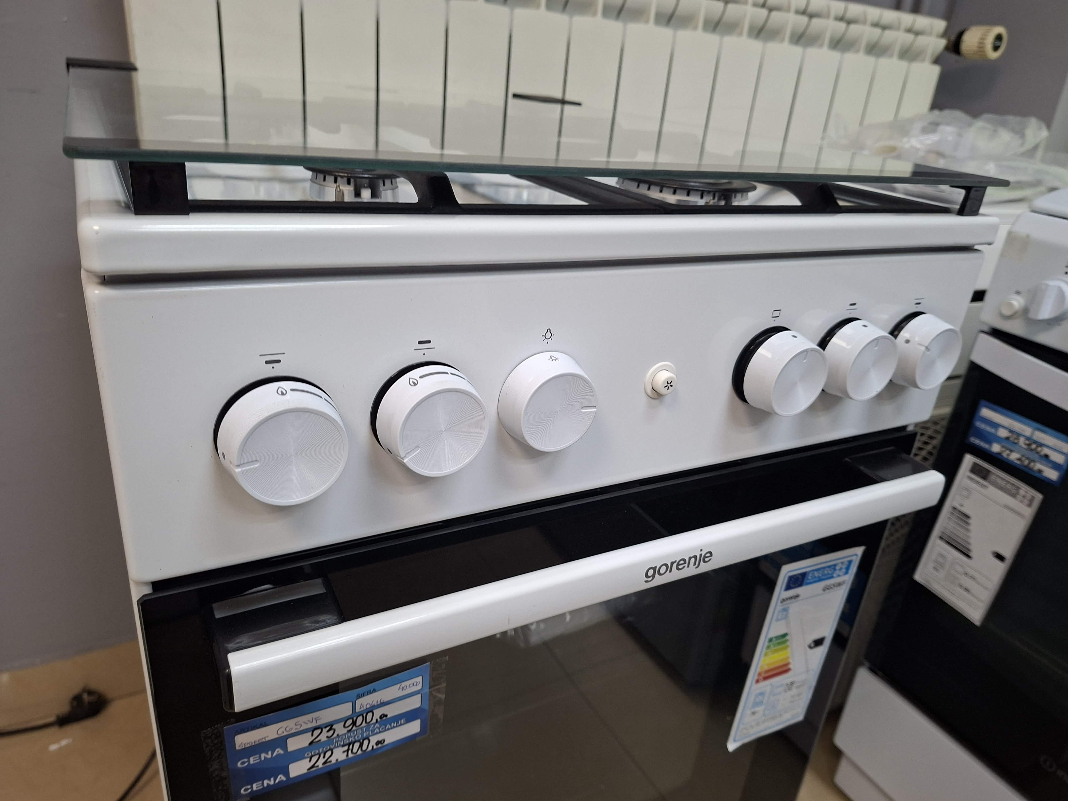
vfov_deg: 58.9
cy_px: 400
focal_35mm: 23
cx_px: 534
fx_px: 710
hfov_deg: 73.9
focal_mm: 5.54
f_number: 1.8
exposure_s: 1/50
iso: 160
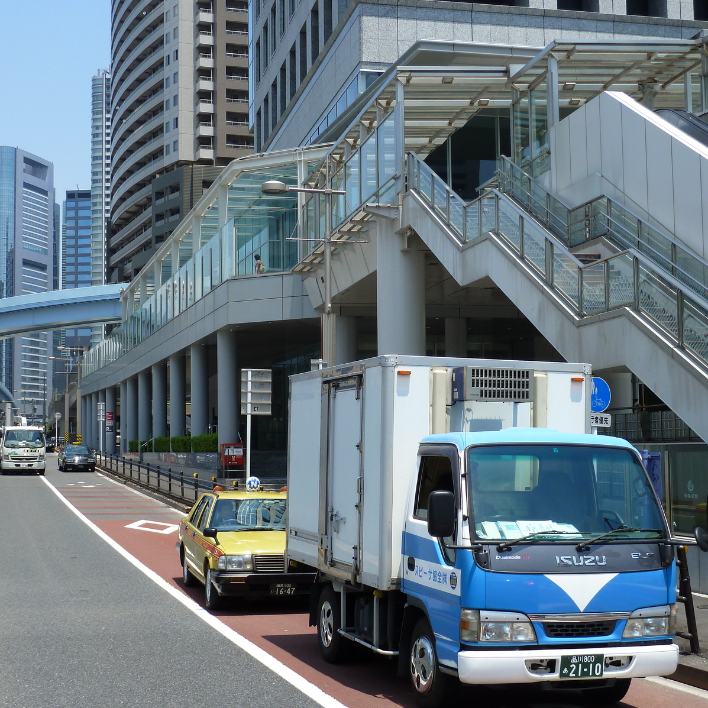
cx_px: 384
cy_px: 354
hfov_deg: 32.8
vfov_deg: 32.8
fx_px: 1203
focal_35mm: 52
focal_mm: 7.3
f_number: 4
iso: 80
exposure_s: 1/400
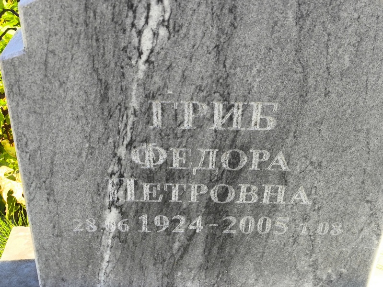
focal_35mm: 50
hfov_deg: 38.2
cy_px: 144
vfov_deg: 29.1
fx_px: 553
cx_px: 192
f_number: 1.7
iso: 50
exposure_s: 1/207
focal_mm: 4.71
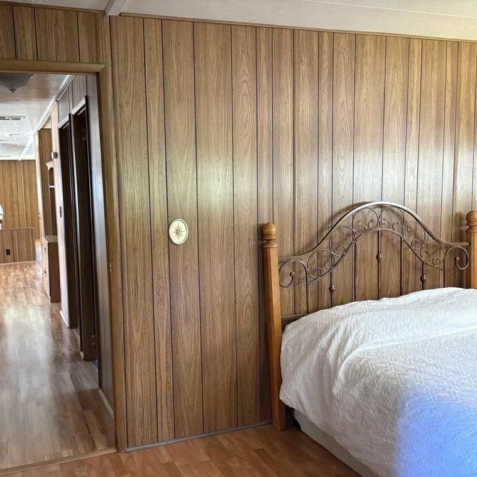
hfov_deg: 51.7
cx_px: 165
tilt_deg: -6.0
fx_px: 483
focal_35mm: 31
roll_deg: +1.5
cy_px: 241
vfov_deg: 52.5
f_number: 1.6
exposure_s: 1/56
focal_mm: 5.96
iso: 500
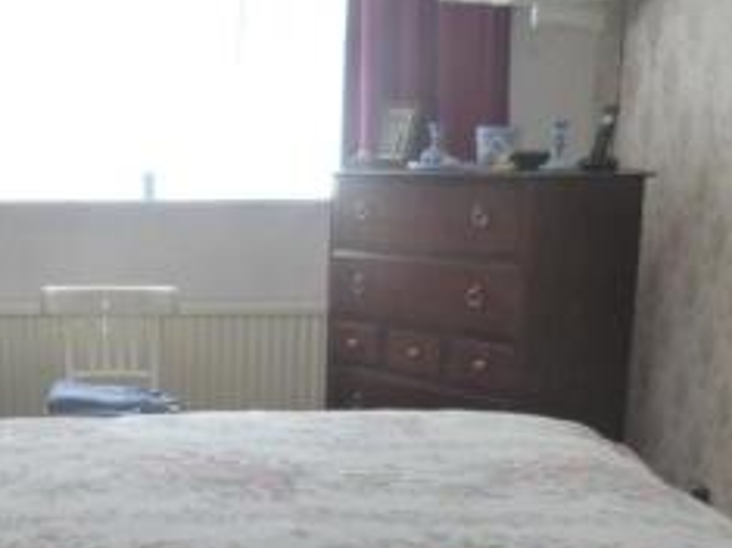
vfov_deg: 22.9
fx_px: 1310
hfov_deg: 30.5
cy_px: 522
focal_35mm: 62
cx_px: 151
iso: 200
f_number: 2.8
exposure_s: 1/60
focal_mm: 4.5
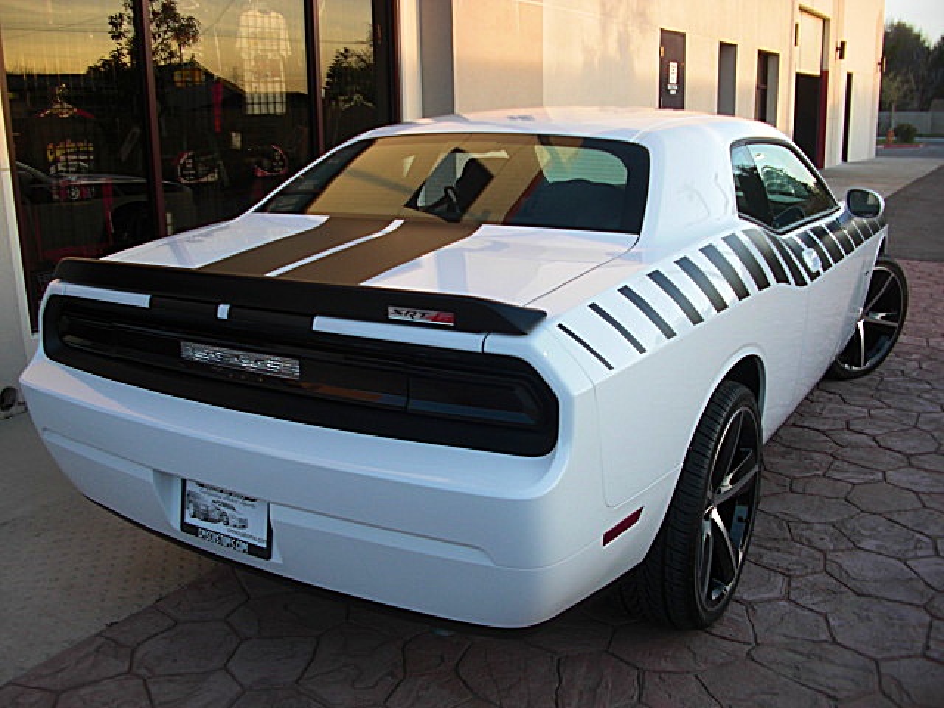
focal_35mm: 36
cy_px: 354
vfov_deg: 39.7
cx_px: 472
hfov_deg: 51.4
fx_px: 982
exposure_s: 1/80
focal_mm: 6.3
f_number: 2.8
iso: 50
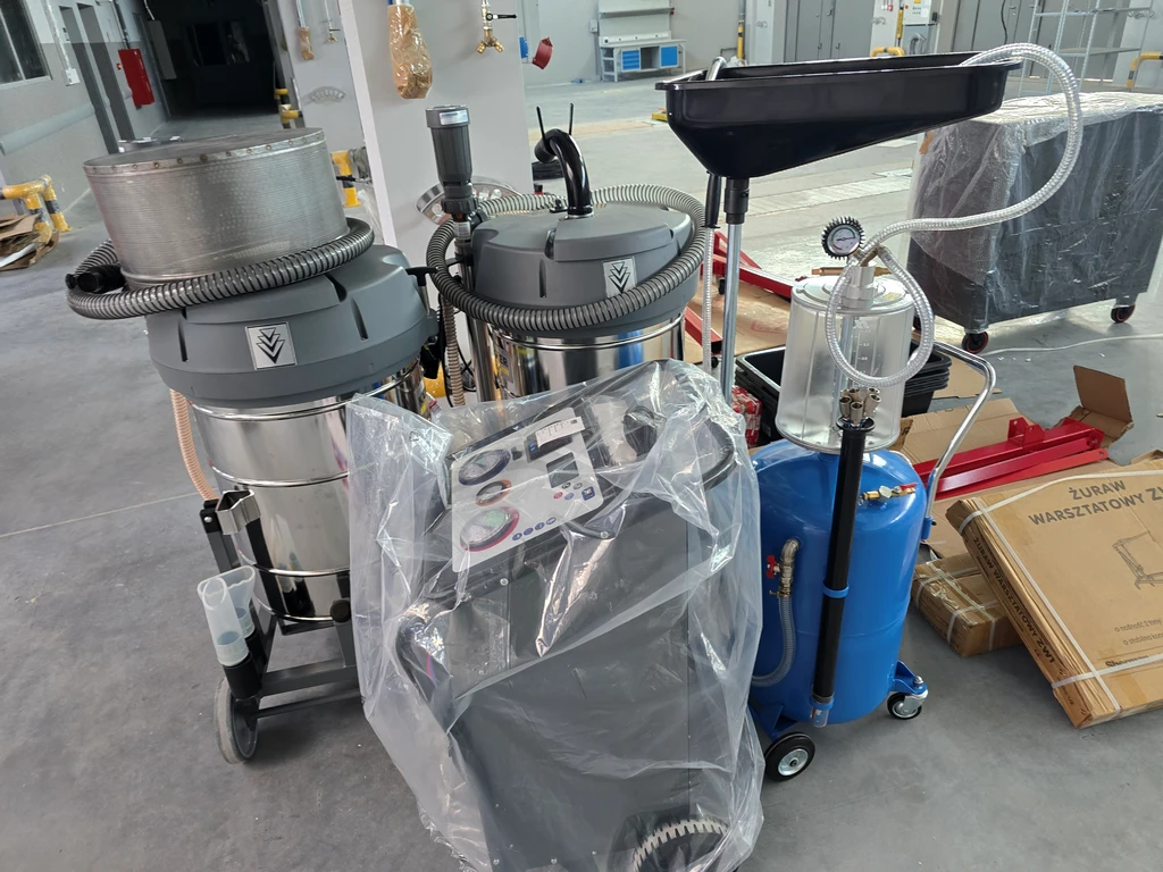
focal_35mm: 23
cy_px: 436
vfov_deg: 58.9
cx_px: 582
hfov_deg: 73.9
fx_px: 773
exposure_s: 1/100
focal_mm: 6.3
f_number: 1.7
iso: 400
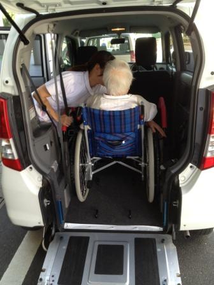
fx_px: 288
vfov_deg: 52.6
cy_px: 142
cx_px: 107
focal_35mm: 35
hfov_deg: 40.7
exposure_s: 1/40
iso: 50
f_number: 2.4
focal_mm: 4.28
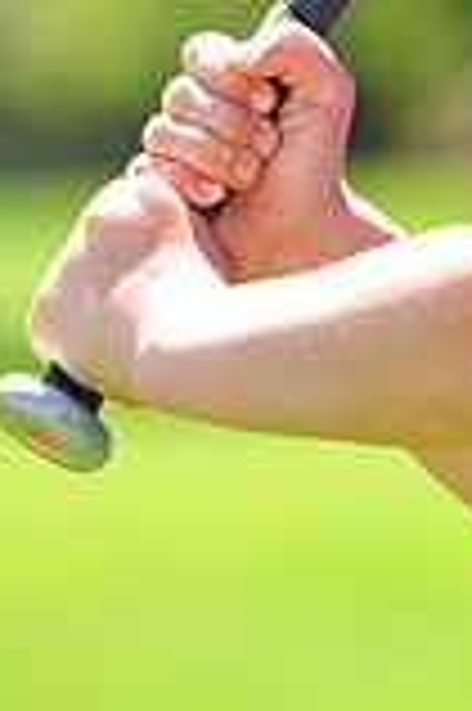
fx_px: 14505
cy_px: -279
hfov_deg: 1.9
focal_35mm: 736
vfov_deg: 2.8
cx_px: 683
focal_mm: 200
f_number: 5.6
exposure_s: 1/250
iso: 200
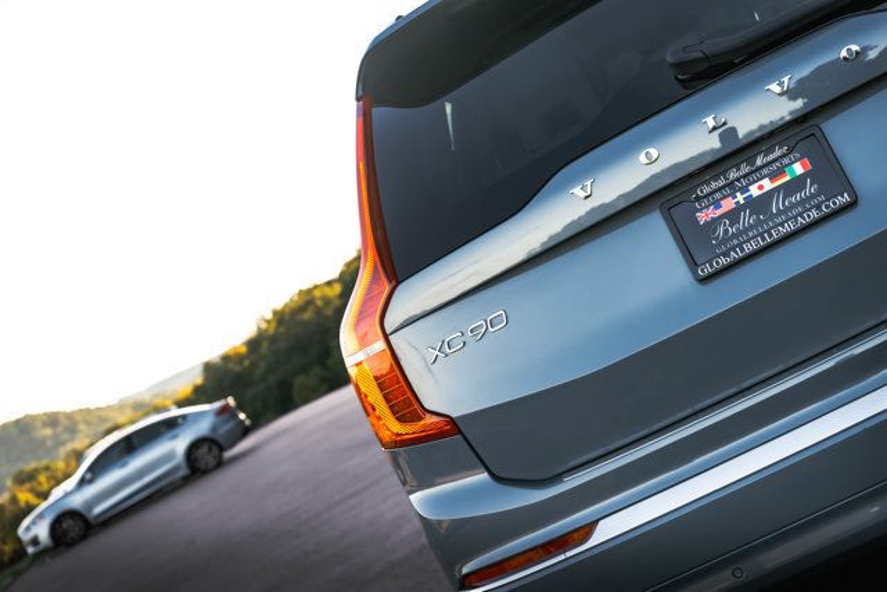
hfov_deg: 31.0
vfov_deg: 20.9
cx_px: 444
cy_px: 296
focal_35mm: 65
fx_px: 1602
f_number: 5.6
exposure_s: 1/400
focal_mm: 65
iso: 800
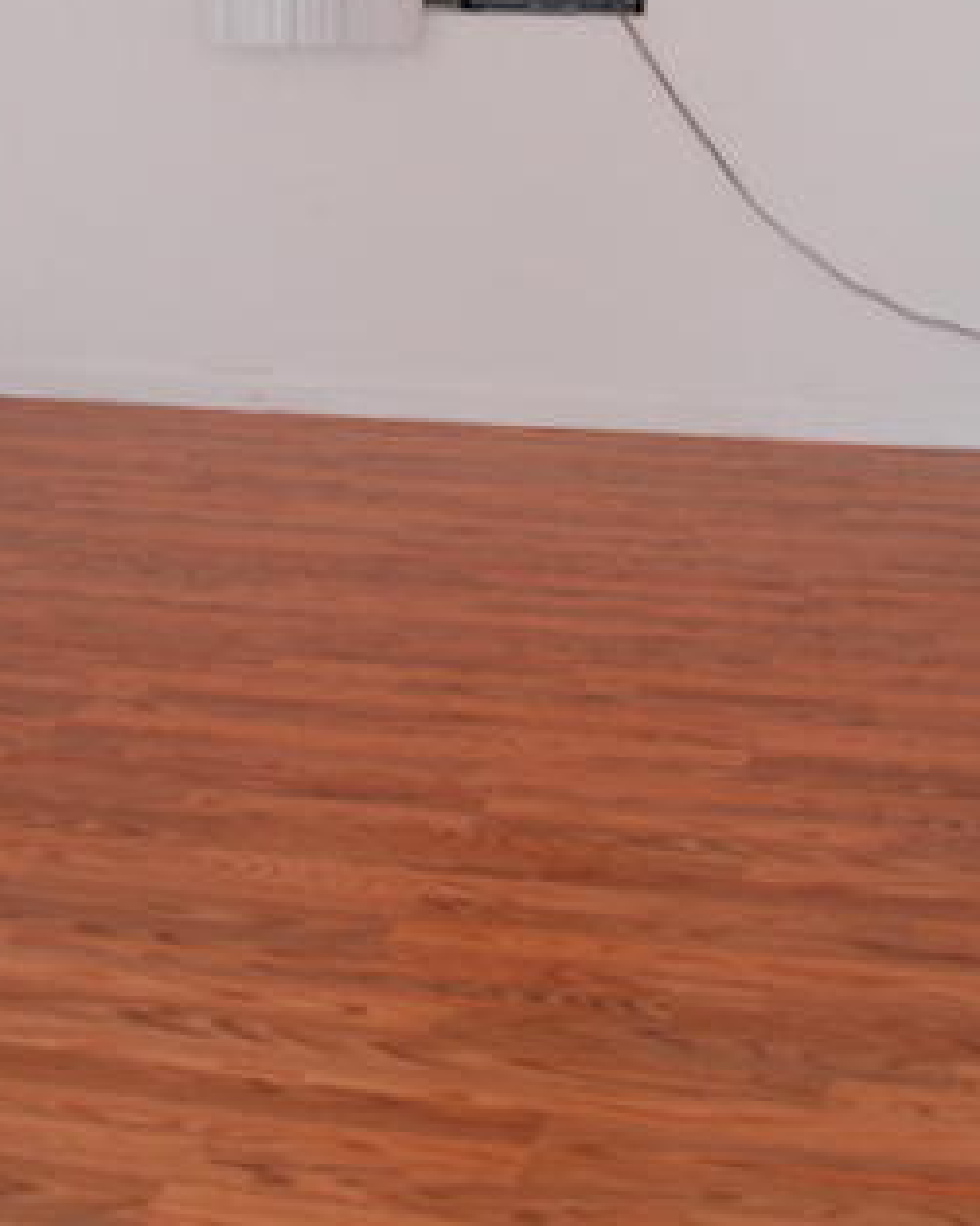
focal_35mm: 62
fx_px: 2249
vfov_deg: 29.0
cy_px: 70
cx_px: 465
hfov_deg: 24.6
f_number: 3.5
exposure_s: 1/60
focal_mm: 18
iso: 200
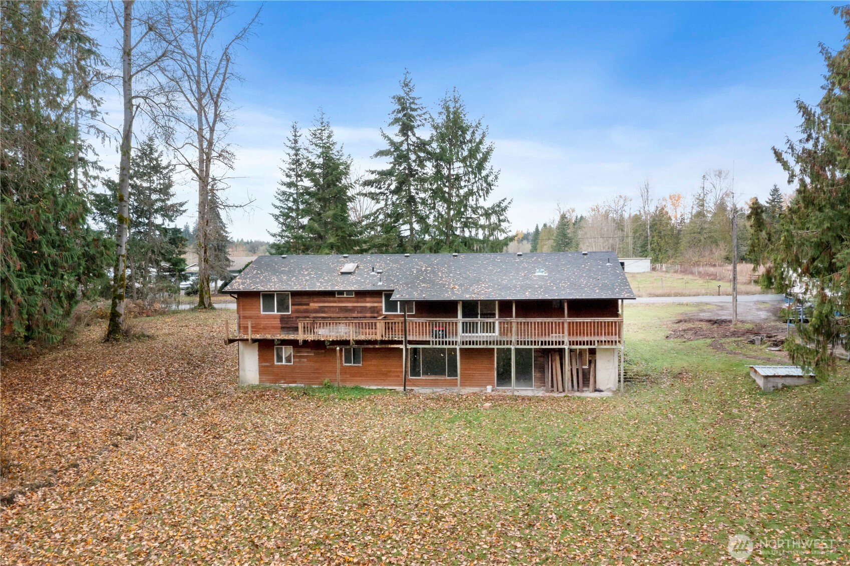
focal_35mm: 28
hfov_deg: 65.5
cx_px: 425
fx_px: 661
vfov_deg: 46.4
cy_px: 283
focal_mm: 10.26
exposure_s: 1/200
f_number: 8
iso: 800
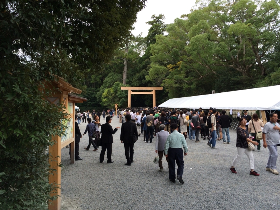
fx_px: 243
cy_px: 105
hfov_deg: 60.0
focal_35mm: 30
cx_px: 140
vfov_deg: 46.8
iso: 32
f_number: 2.2
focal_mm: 4.12
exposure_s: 1/323
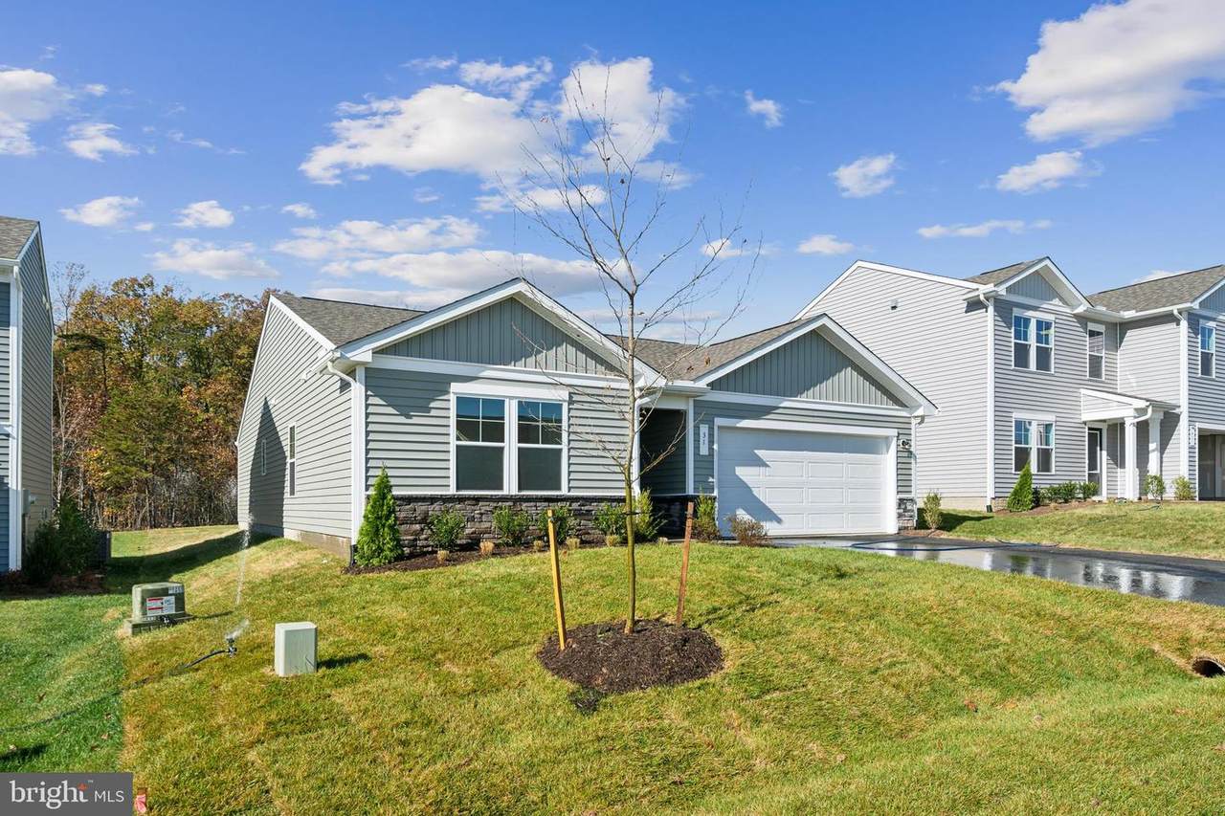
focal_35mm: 21
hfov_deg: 81.2
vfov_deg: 59.5
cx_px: 612
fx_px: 714
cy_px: 408
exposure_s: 1/320
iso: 100
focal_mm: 21
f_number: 8
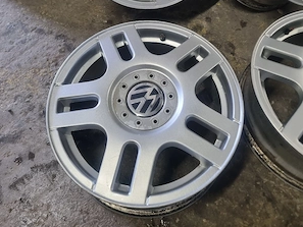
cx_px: 151
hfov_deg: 52.6
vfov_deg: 38.4
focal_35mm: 35
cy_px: 30
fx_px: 306
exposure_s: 1/50
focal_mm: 5.4
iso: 200
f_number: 1.8
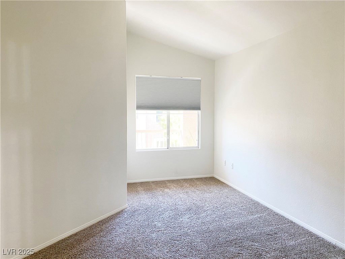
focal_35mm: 26
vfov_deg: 53.1
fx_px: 259
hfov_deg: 67.3
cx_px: 172
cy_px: 130
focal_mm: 4.25
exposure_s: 1/60
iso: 100
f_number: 1.8
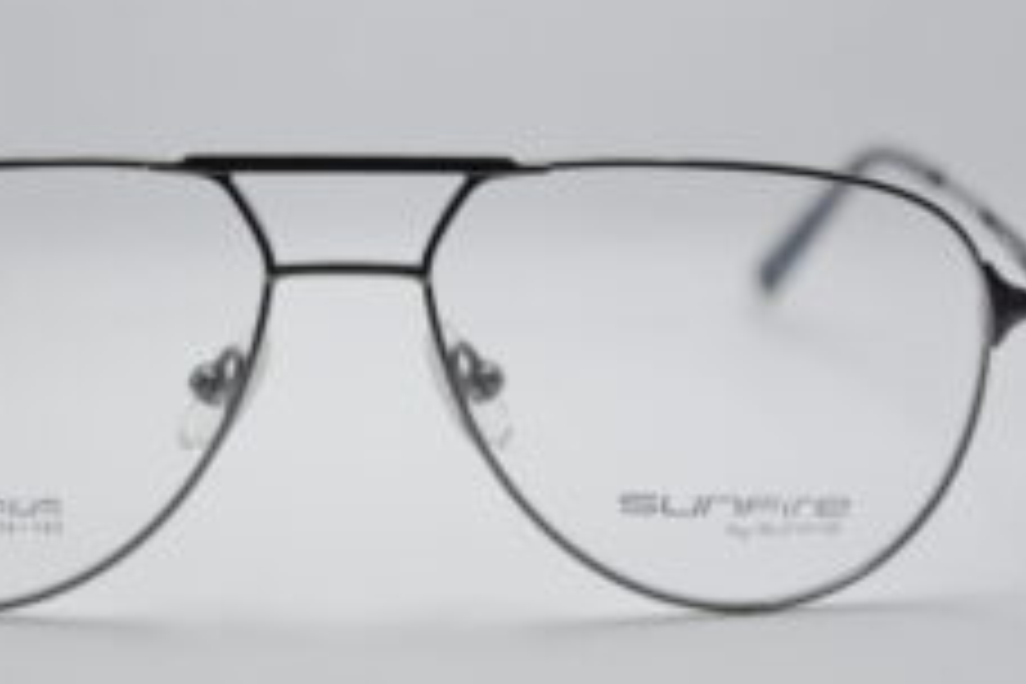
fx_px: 4129
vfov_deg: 9.5
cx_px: 364
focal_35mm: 145
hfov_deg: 14.1
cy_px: 187
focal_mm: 55
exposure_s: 1/125
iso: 280
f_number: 5.6
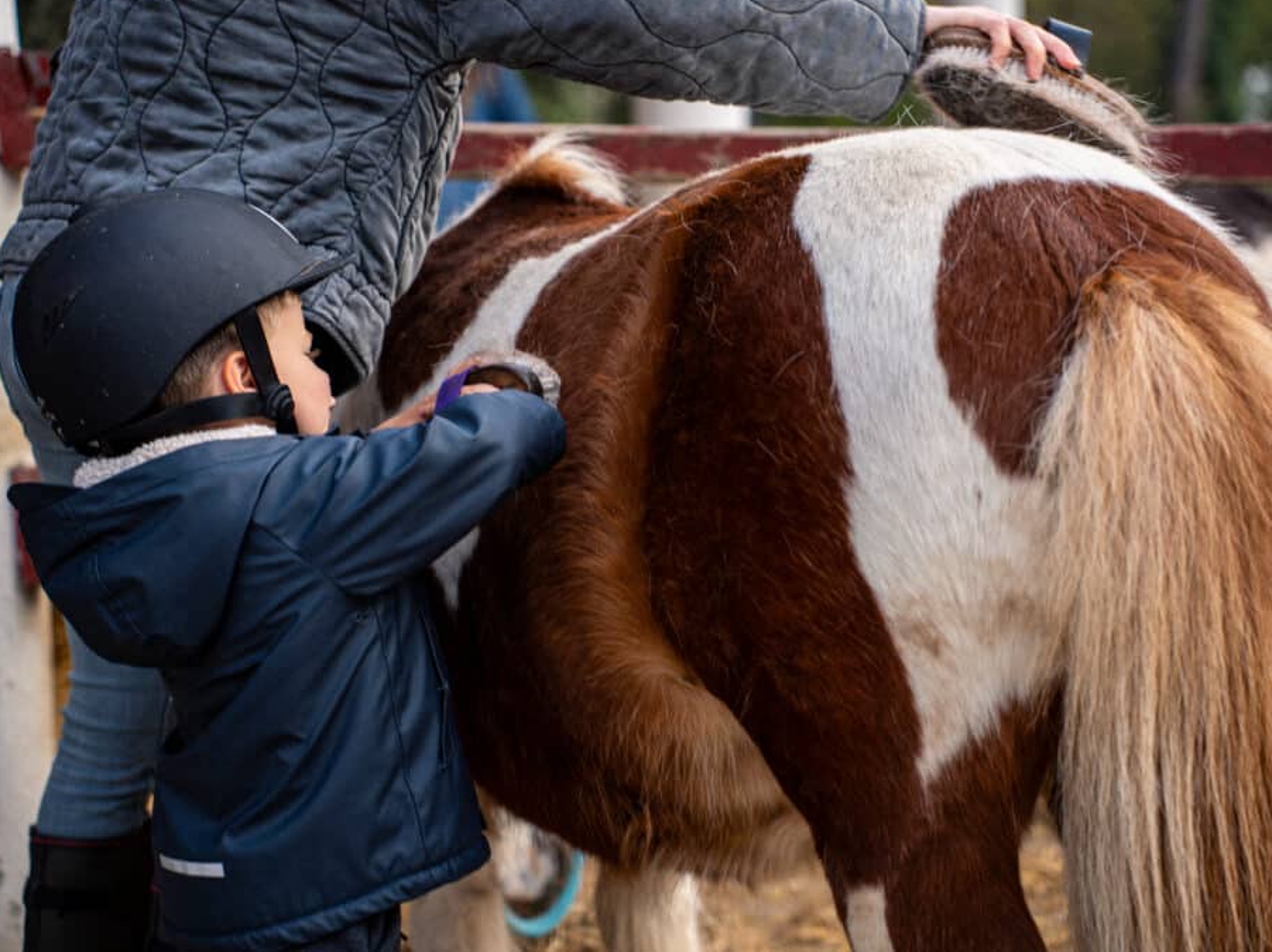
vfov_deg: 18.0
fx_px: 3012
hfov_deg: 23.8
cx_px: 640
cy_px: 472
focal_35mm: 82
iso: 100
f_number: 2.8
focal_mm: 75
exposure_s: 1/200
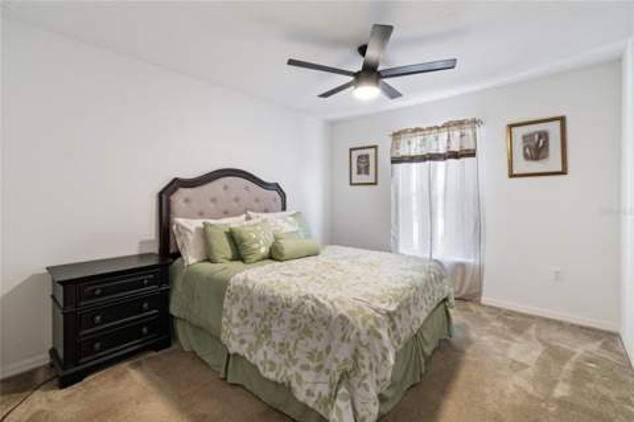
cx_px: 317
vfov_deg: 77.2
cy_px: 211
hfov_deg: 100.4
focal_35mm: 15
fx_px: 264
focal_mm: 10
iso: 100
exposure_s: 1/3
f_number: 7.1
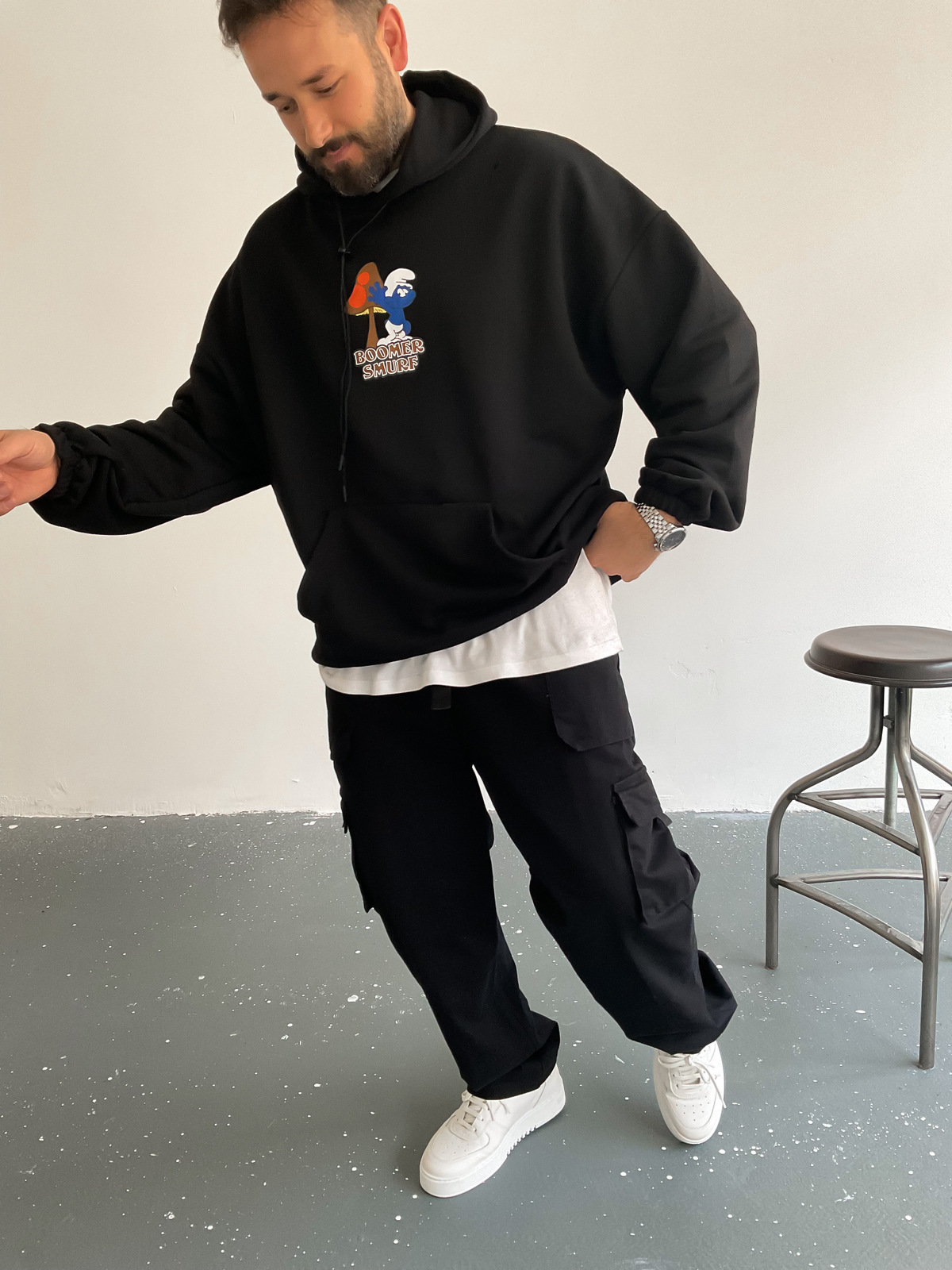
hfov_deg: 48.2
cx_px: 476
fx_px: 1063
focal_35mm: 29
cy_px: 635
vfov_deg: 61.7
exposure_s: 1/80
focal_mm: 3
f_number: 1.8
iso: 64
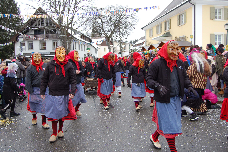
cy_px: 76
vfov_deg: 43.5
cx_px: 114
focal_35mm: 30
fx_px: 190
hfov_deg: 62.0
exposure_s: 1/125
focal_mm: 20
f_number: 5.6
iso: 400
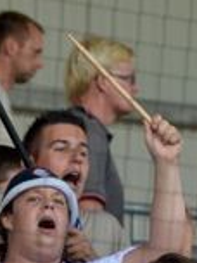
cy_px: 287
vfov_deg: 3.1
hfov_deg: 2.3
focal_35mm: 647
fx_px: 4909
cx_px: 335
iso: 800
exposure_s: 1/1000
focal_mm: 120
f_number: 4
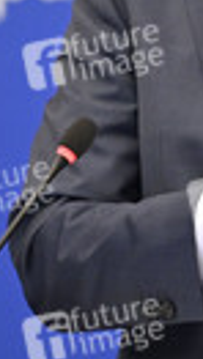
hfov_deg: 2.1
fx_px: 5666
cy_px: -11
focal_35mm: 594
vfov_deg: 3.6
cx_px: 295
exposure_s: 1/320
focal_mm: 165
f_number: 2.8
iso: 1600
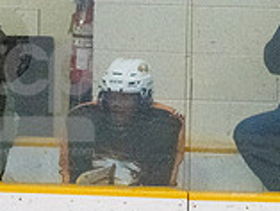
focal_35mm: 1063
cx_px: -212
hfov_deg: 1.9
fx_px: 8605
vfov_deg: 1.4
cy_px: 340
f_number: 5
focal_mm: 200
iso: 8000
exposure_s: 1/1600
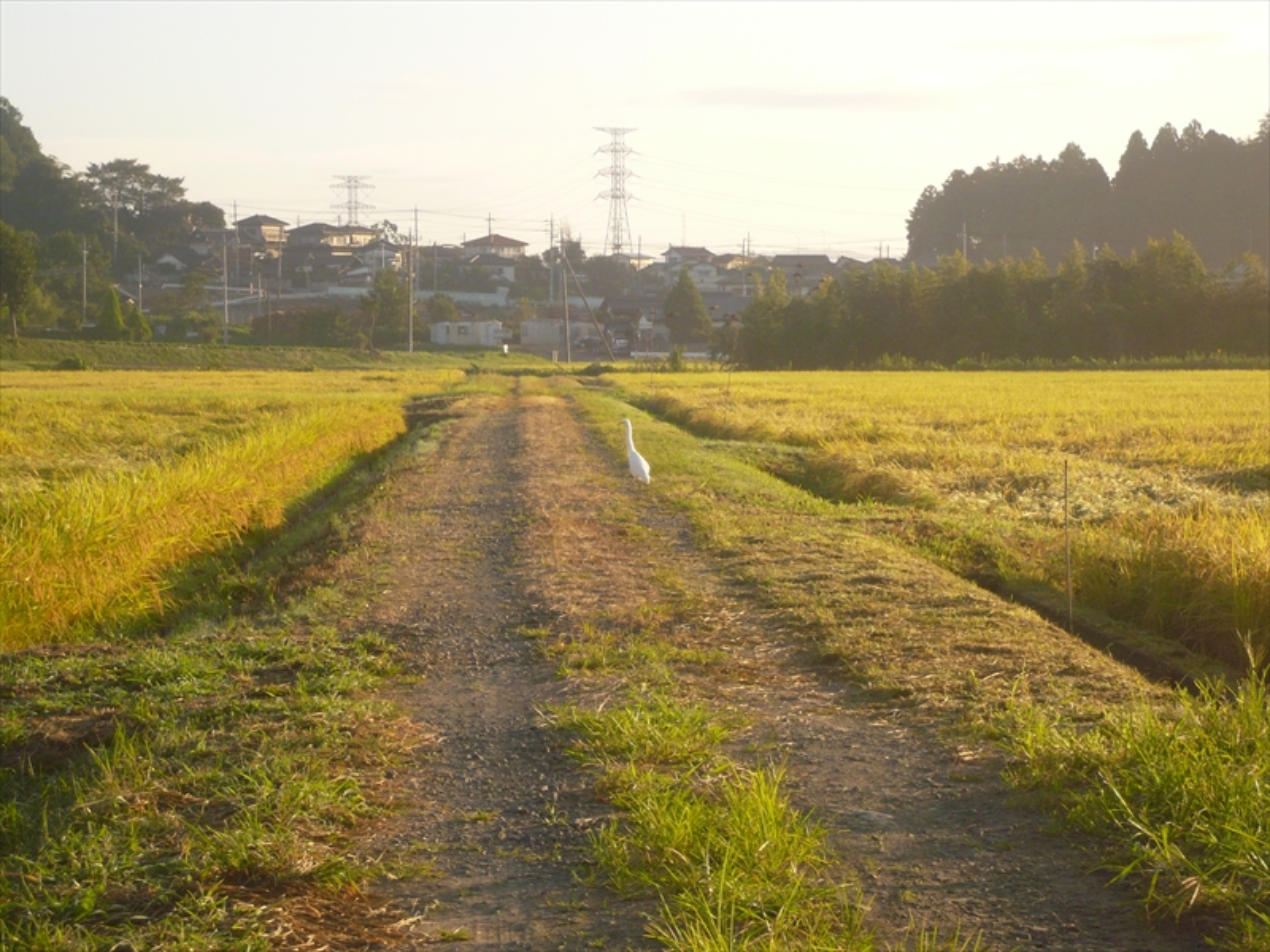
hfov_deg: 19.3
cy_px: 476
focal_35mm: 102
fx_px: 3742
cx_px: 635
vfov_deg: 14.5
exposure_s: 1/200
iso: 100
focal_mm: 16.8
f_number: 5.6
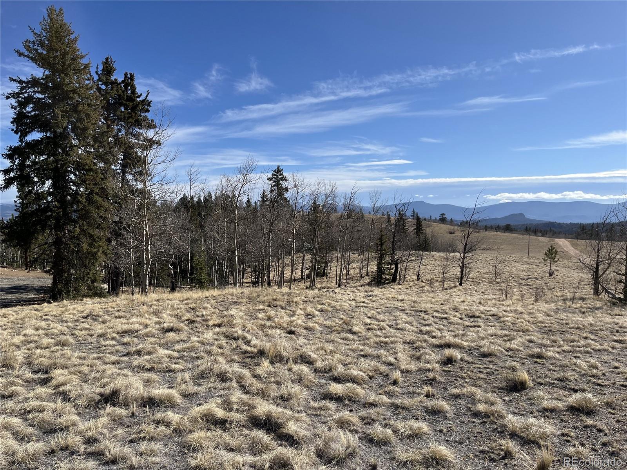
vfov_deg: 53.1
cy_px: 235
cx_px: 314
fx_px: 471
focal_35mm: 26
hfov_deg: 67.3
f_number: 1.6
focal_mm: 5.1
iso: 50
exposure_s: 1/5319
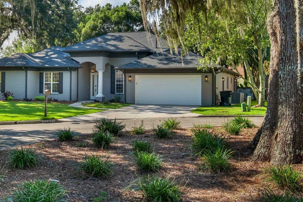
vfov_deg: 29.7
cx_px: 103
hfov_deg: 43.1
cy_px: 69
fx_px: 379
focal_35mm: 45
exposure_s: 1/550
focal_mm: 19.1
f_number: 8
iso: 400
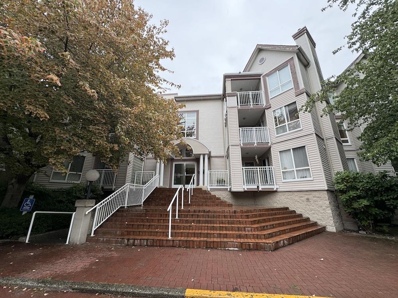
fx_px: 161
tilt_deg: +17.0
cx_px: 199
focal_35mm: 14
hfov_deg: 102.1
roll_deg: -0.4
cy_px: 149
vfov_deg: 85.7
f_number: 2.2
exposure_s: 1/99
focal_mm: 2.22
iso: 40
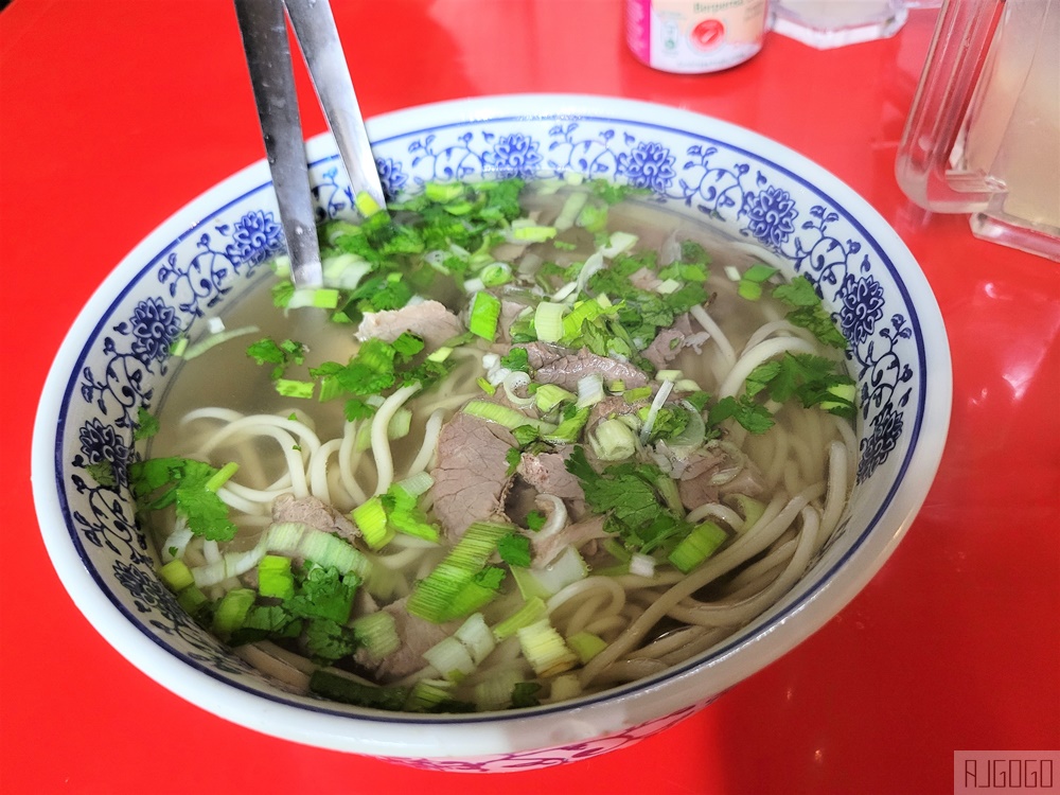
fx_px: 796
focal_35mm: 26
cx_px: 530
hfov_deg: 67.3
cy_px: 398
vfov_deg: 53.1
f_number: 1.8
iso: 500
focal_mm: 5.4
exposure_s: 1/25
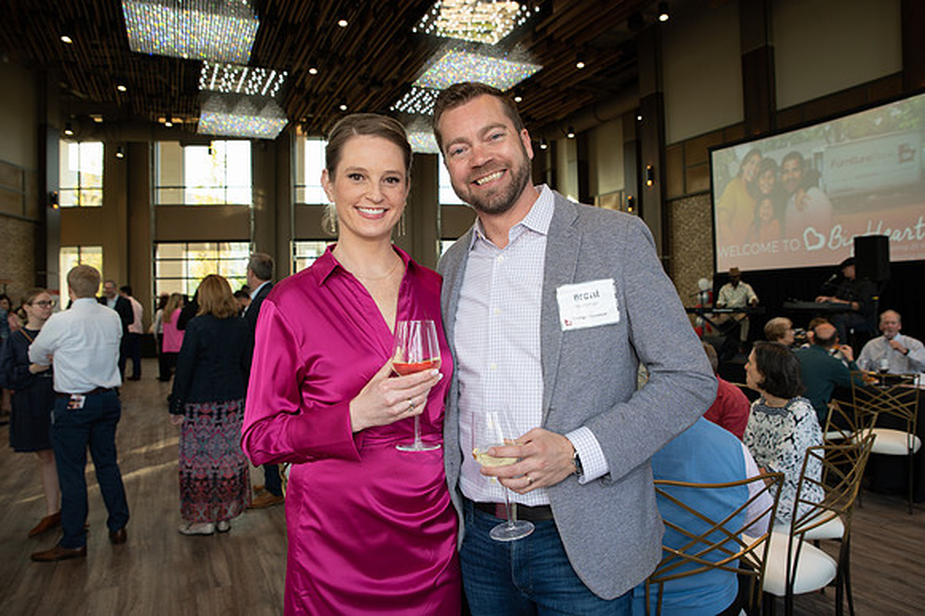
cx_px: 473
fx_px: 630
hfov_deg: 72.6
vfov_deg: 52.1
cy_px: 301
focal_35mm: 25
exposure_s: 1/80
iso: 200
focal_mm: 24
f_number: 4.5
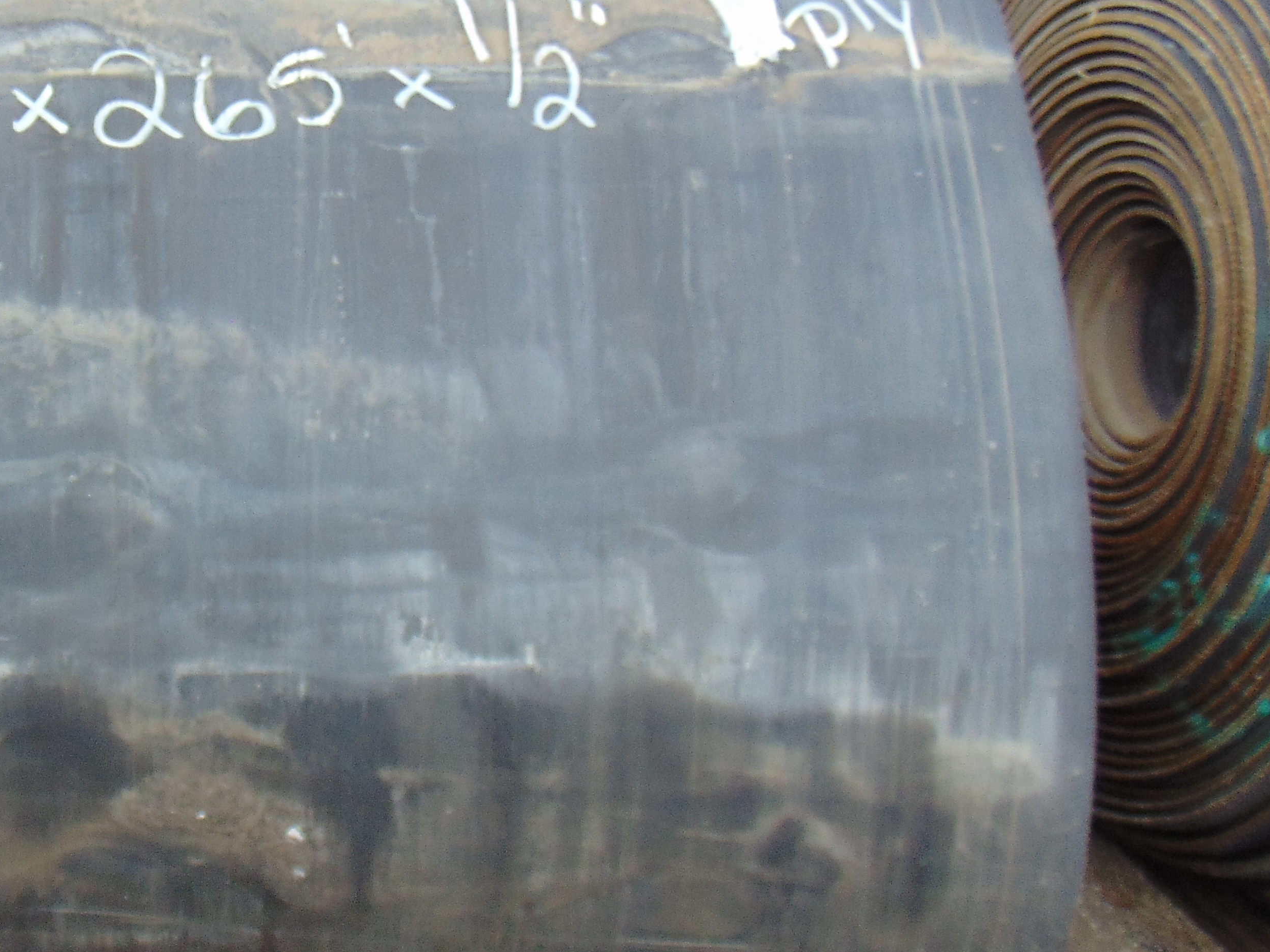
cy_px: 370
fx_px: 1908
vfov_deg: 28.0
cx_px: 211
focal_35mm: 52
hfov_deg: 35.3
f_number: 3
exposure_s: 1/320
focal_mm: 4.5
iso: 80
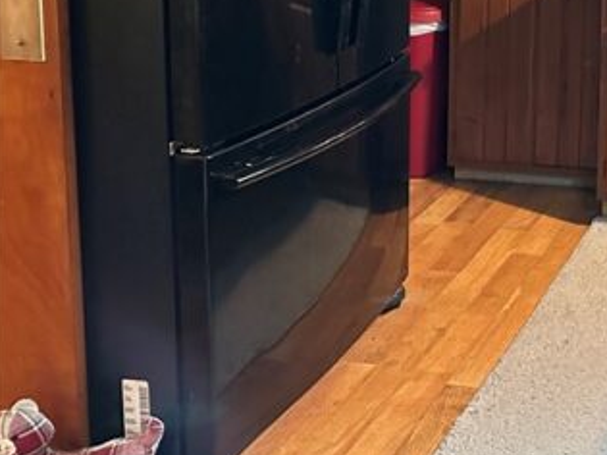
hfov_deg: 27.2
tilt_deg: -9.0
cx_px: 765
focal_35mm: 61
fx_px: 1069
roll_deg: -3.6
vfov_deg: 22.9
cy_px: -21
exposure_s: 1/30
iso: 1250
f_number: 1.78
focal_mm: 6.86
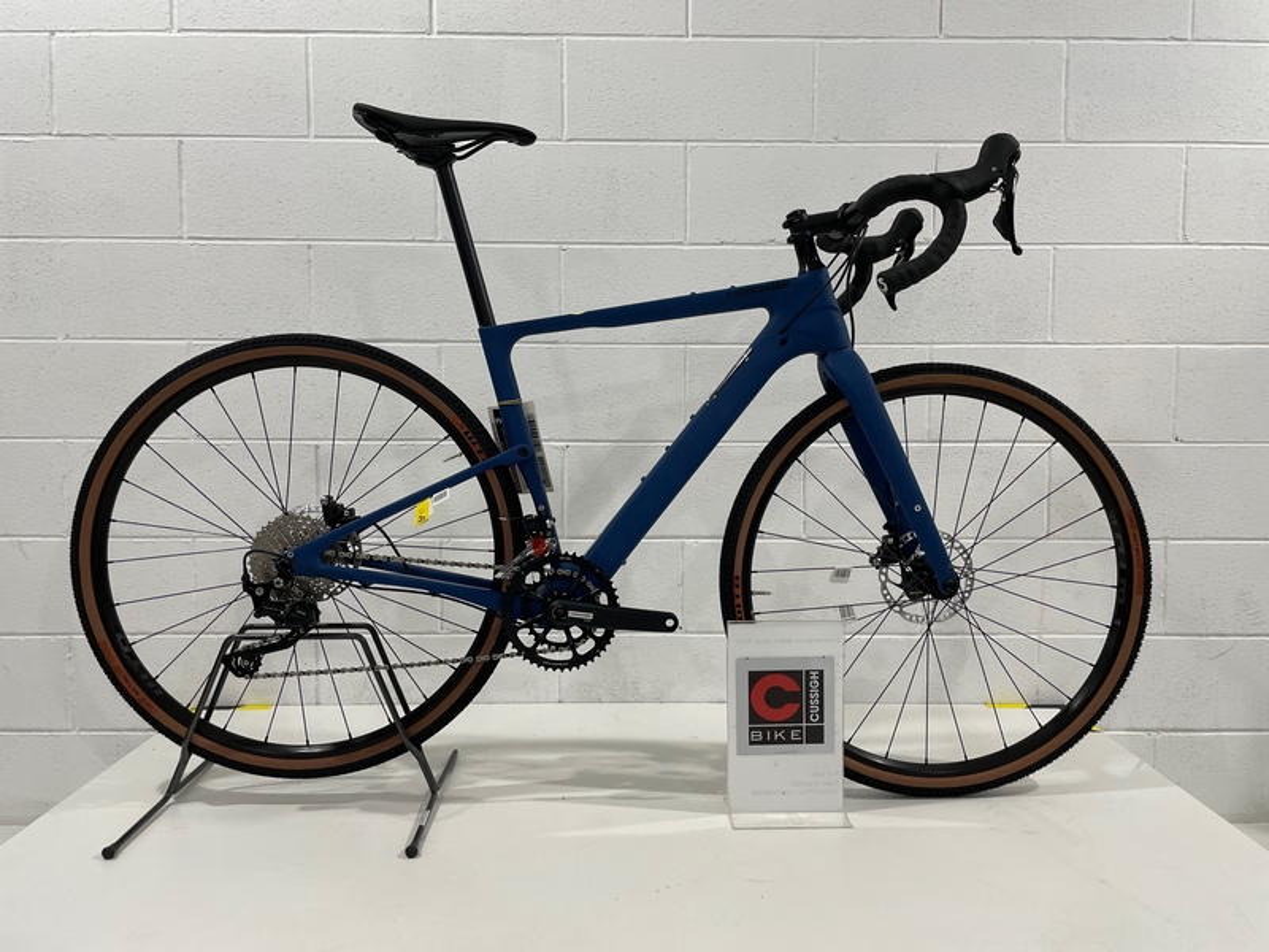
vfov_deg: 53.1
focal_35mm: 26
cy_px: 476
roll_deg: -0.6
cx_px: 634
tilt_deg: -4.6
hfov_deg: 67.3
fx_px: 953
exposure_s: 1/100
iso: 125
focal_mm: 4.2
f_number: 1.6
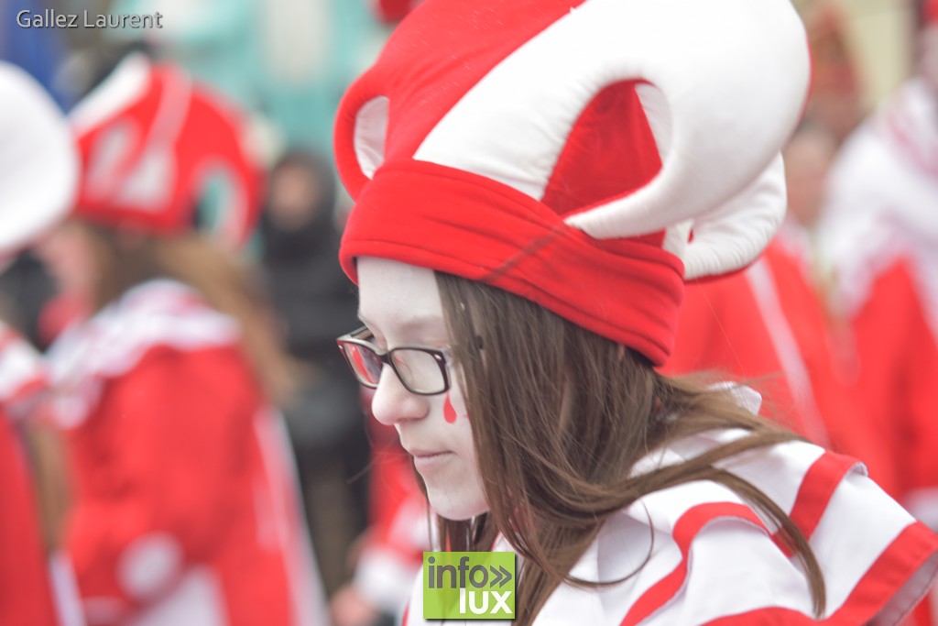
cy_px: 313
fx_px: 3596
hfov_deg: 14.9
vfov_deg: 9.9
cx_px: 469
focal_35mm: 138
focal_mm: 92
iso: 320
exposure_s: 1/160
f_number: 3.2
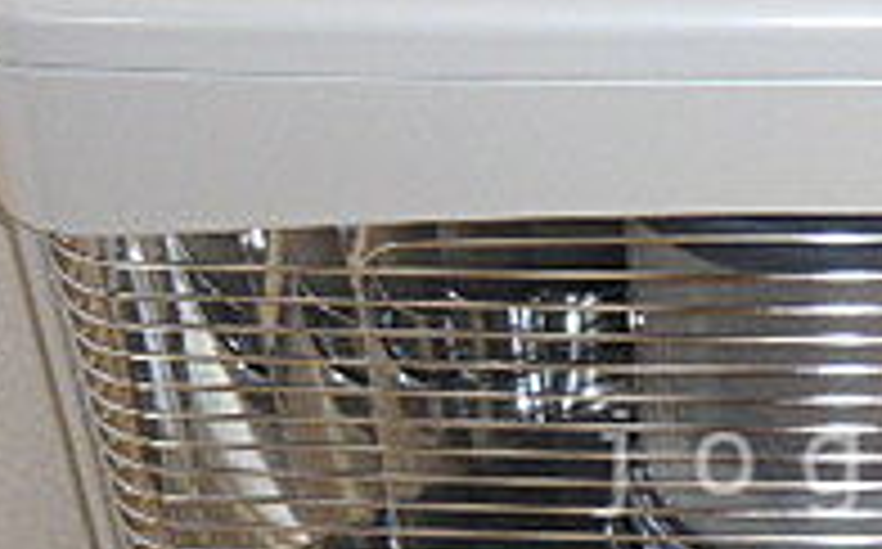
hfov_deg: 20.7
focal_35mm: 97
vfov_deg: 13.4
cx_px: 900
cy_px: 464
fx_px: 2329
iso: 100
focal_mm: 4.6
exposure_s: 1/50
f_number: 2.8
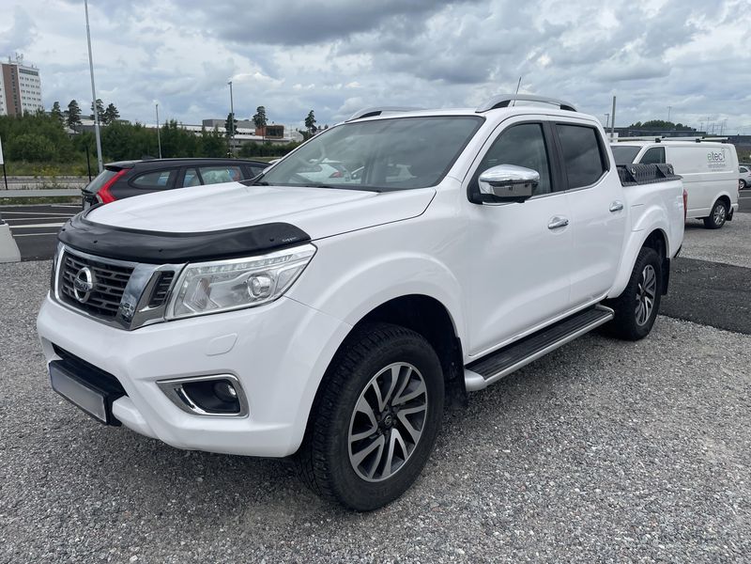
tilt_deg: -11.6
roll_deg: -0.7
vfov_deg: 53.1
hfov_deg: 67.3
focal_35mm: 26
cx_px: 376
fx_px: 564
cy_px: 282
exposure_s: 1/4292
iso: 32
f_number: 1.6
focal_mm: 4.2
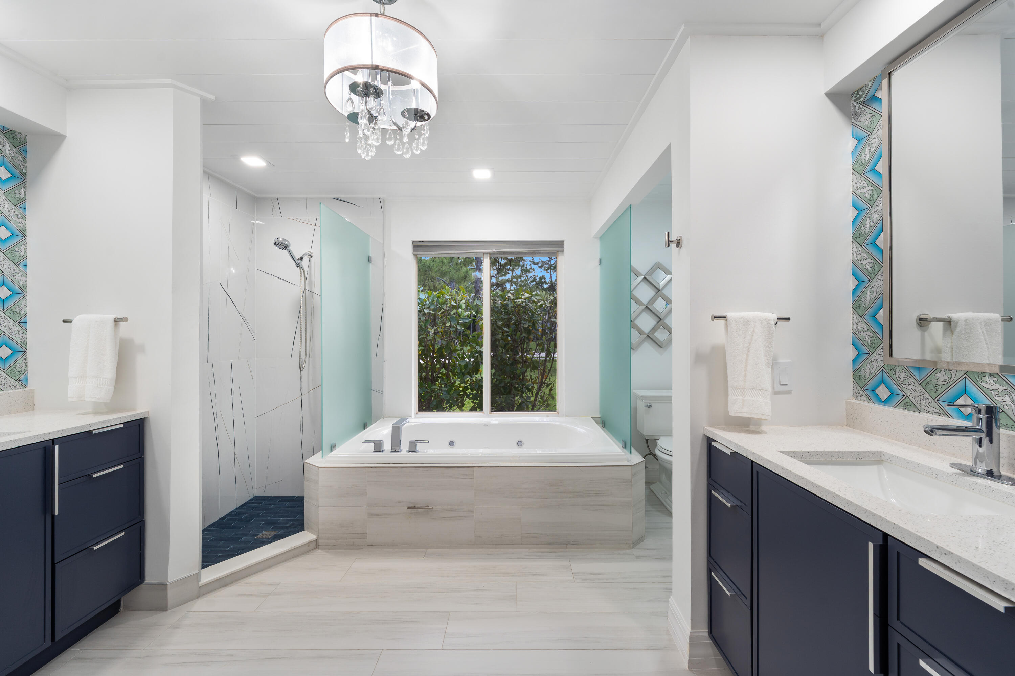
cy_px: 338
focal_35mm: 14
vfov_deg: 81.2
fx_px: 395
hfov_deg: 104.3
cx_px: 508
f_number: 9
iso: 250
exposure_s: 1/4
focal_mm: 14
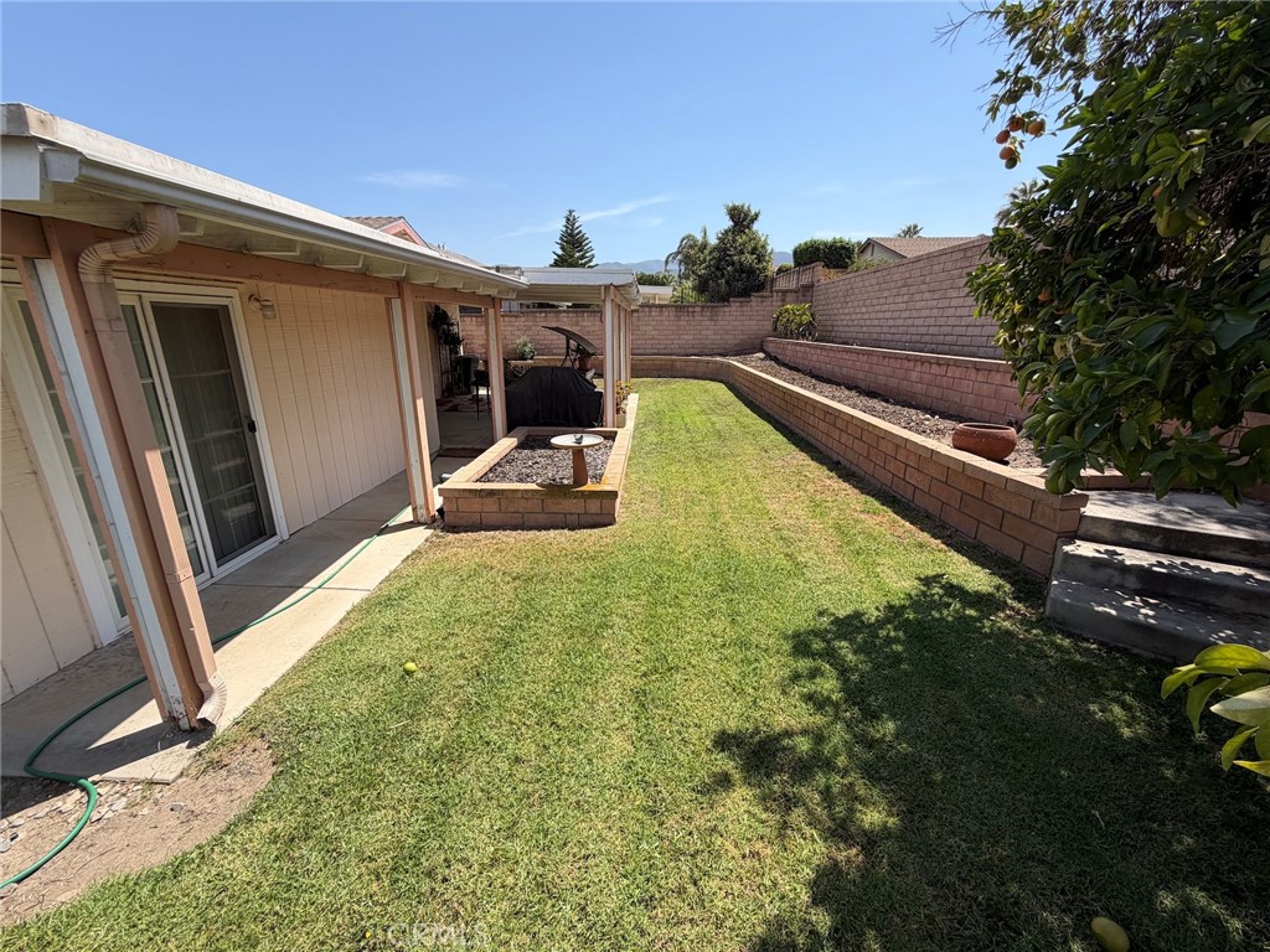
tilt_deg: -16.2
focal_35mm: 14
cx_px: 635
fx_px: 514
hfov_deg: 102.1
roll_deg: +1.1
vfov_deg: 85.7
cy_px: 476
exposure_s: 1/770
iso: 25
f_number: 2.2
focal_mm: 2.22
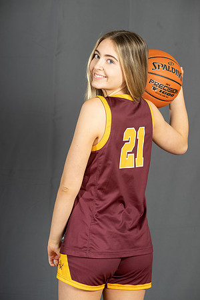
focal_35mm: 135
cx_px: 100
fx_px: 1125
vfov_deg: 15.2
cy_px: 150
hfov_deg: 10.2
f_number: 6.3
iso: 200
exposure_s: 1/200
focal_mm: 135
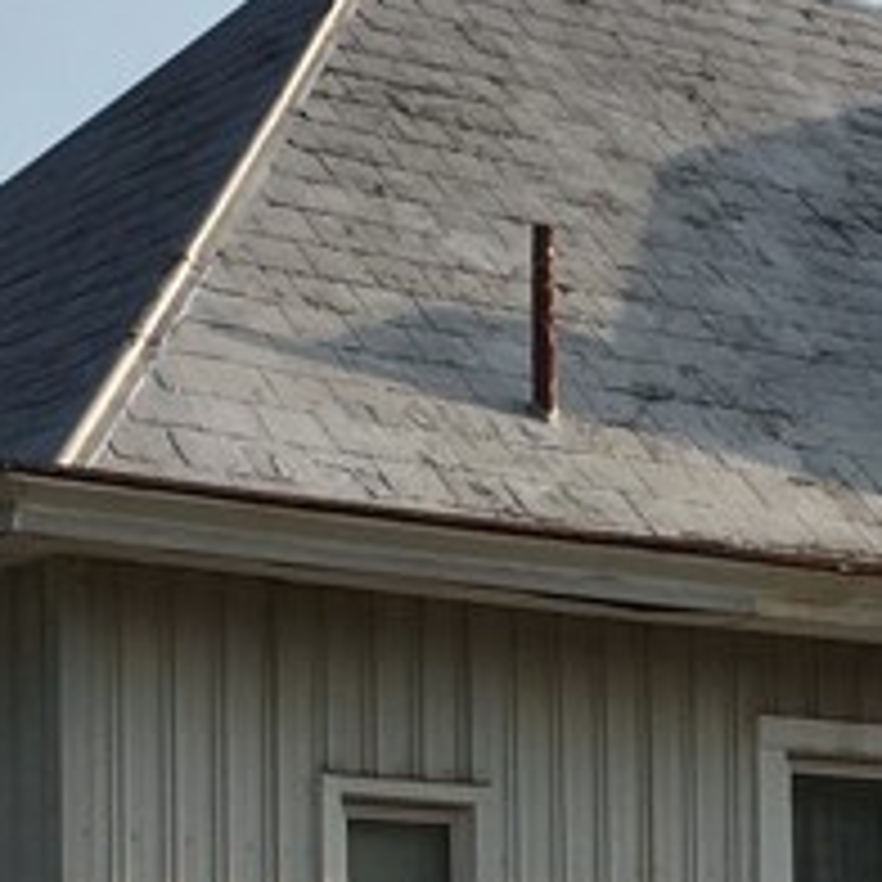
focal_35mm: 134
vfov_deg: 12.6
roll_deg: +0.6
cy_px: 1130
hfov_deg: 12.9
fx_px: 3863
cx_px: 832
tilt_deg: +1.7
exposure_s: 1/1883
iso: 32
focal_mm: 4.15
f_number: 2.2
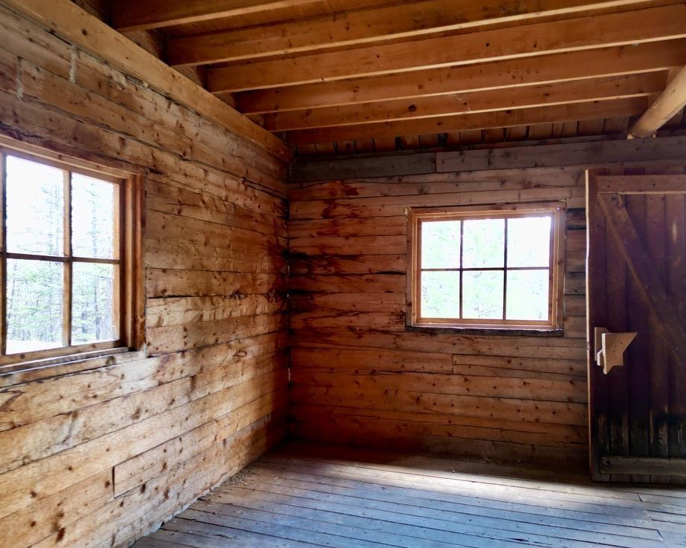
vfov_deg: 54.9
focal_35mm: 26
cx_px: 334
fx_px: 528
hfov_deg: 66.0
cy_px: 284
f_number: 1.7
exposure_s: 1/25
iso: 100
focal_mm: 6.72
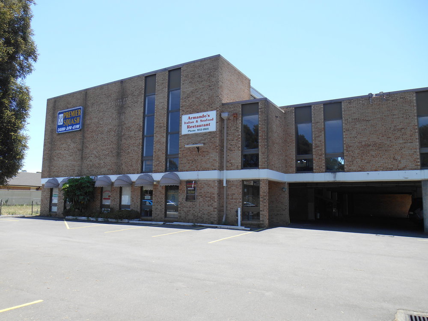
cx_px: 214
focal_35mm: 26
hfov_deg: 67.3
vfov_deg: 53.1
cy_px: 160
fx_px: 321
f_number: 3.4
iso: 80
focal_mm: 4.7
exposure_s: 1/400
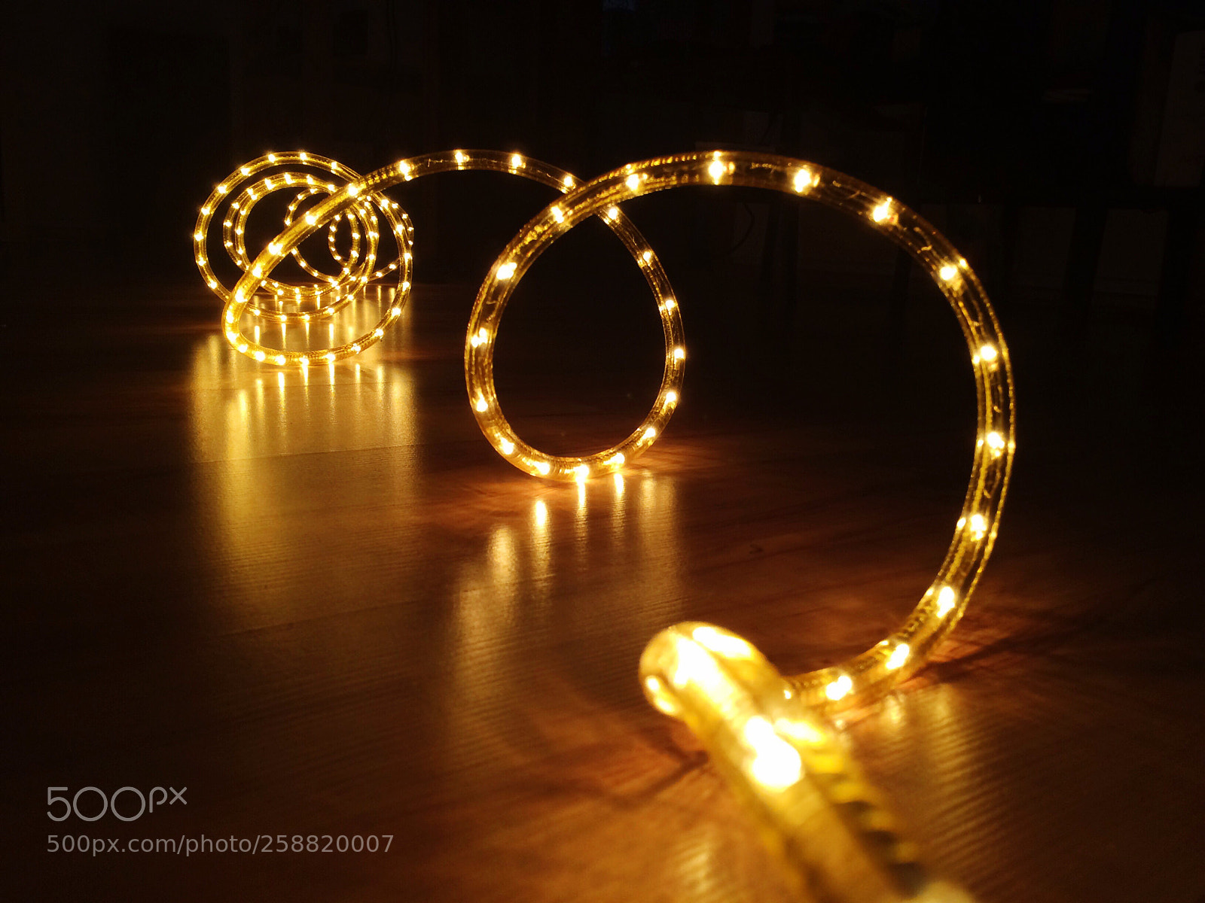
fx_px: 1010
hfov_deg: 61.7
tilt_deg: -11.7
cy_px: 452
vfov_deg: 48.2
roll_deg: -2.1
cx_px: 602
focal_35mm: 29
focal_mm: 4.15
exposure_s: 1/33
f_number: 2.2
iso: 50
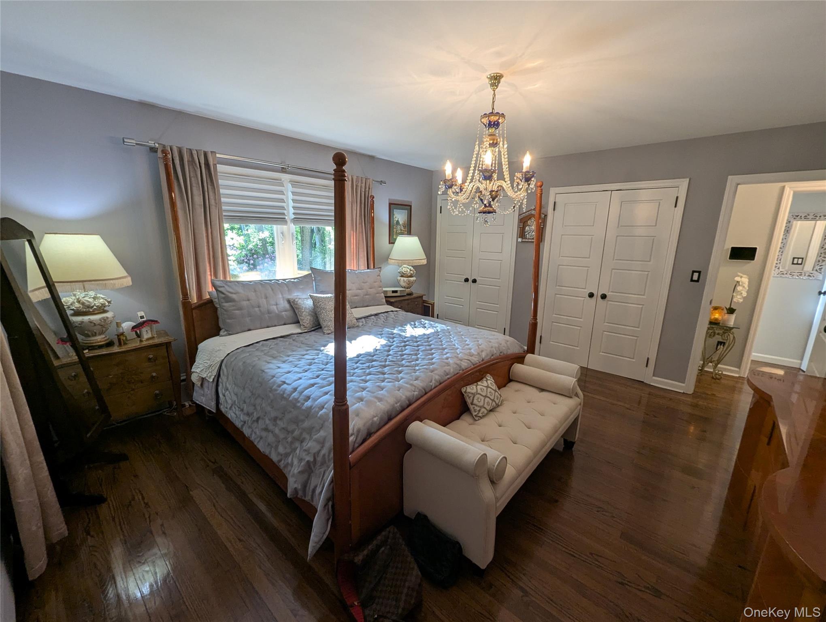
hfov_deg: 106.1
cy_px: 311
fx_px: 311
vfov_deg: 90.1
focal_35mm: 13
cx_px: 413
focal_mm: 1.95
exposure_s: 1/40
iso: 88
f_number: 2.2
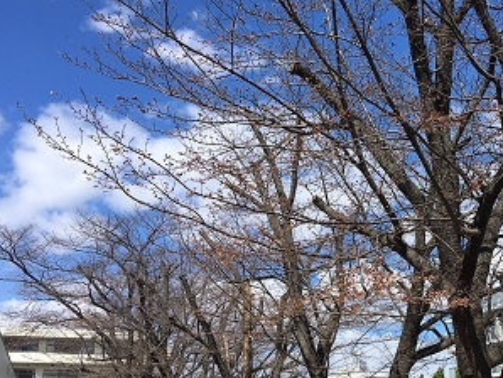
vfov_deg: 29.5
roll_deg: -0.9
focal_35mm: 49
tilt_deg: +15.5
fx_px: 713
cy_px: 246
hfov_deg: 37.9
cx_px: 375
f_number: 2.2
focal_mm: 4.15
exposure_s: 1/1637
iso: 25
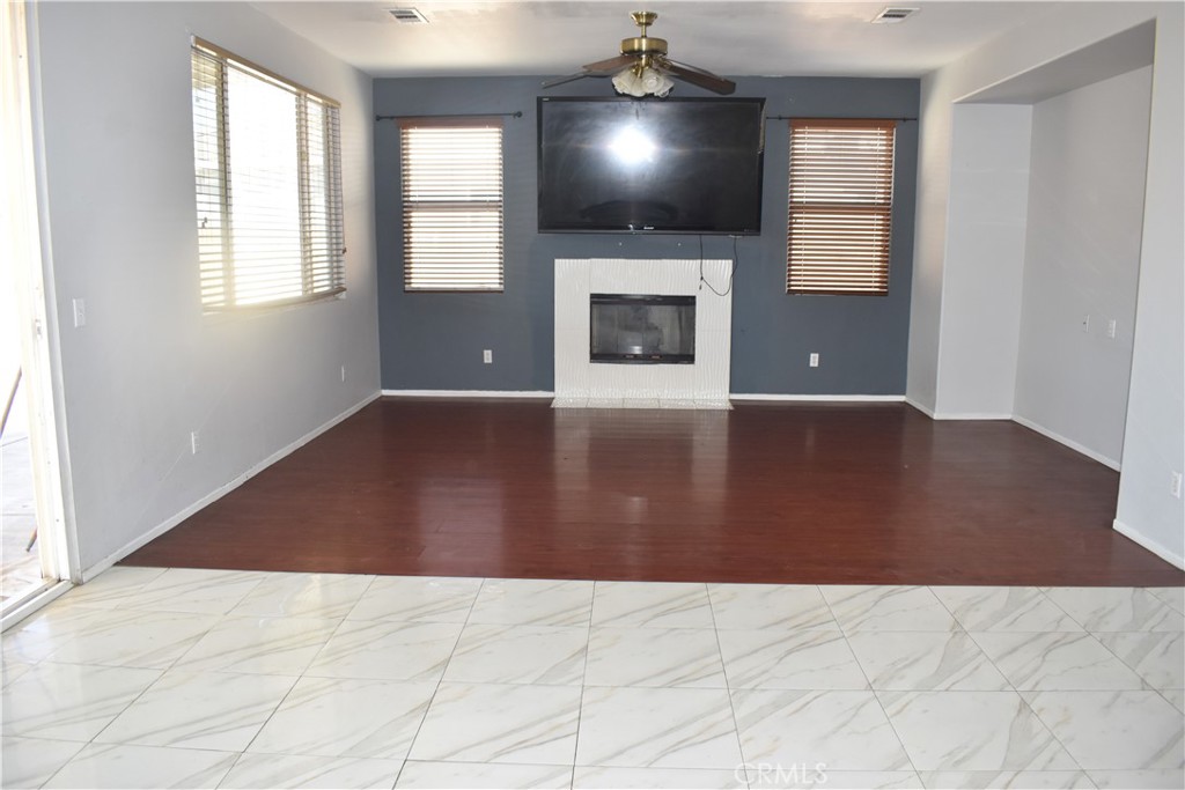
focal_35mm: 27
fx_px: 889
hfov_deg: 67.4
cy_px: 395
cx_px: 592
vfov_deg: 47.9
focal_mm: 18
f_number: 5.6
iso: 640
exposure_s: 1/125
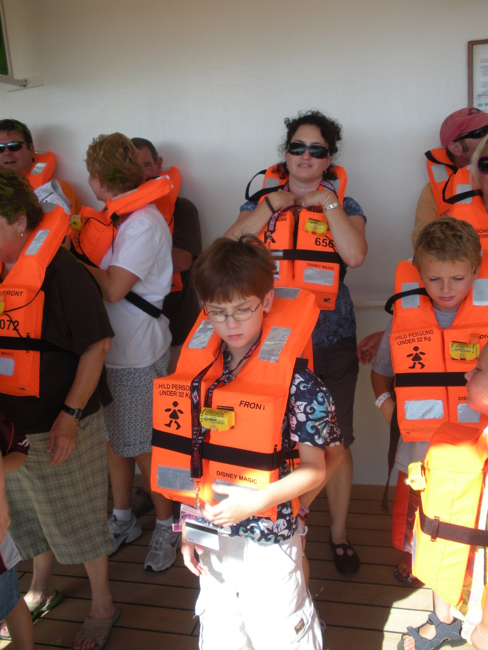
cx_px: 244
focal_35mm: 36
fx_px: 676
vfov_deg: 51.3
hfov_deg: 39.7
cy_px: 325
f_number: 3.5
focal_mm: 6.3
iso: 64
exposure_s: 1/280
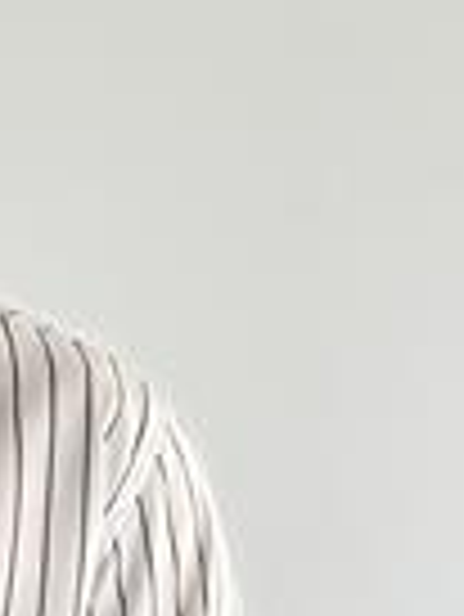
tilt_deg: -0.7
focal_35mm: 187
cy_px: 537
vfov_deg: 10.5
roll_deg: -0.6
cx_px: -221
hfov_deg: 7.8
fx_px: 3337
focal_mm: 6.76
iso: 64
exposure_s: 1/337
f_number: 1.78
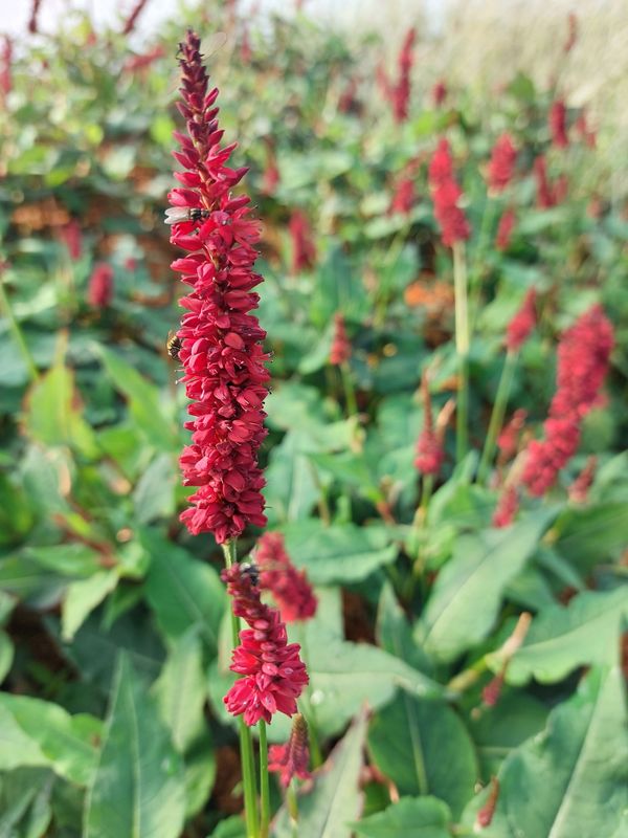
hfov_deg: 54.9
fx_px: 605
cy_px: 419
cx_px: 314
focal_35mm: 25
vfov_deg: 69.4
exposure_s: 1/146
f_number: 1.8
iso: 25
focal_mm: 5.23
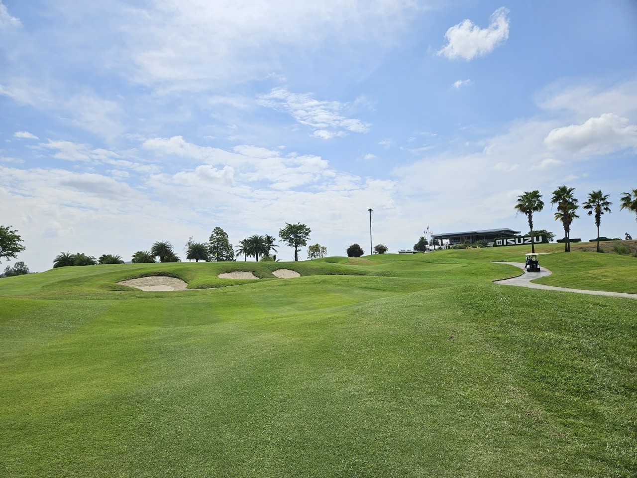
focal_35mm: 23
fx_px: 423
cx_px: 318
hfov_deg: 73.9
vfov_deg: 58.9
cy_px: 239
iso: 25
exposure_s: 1/5504
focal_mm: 5.4
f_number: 1.8
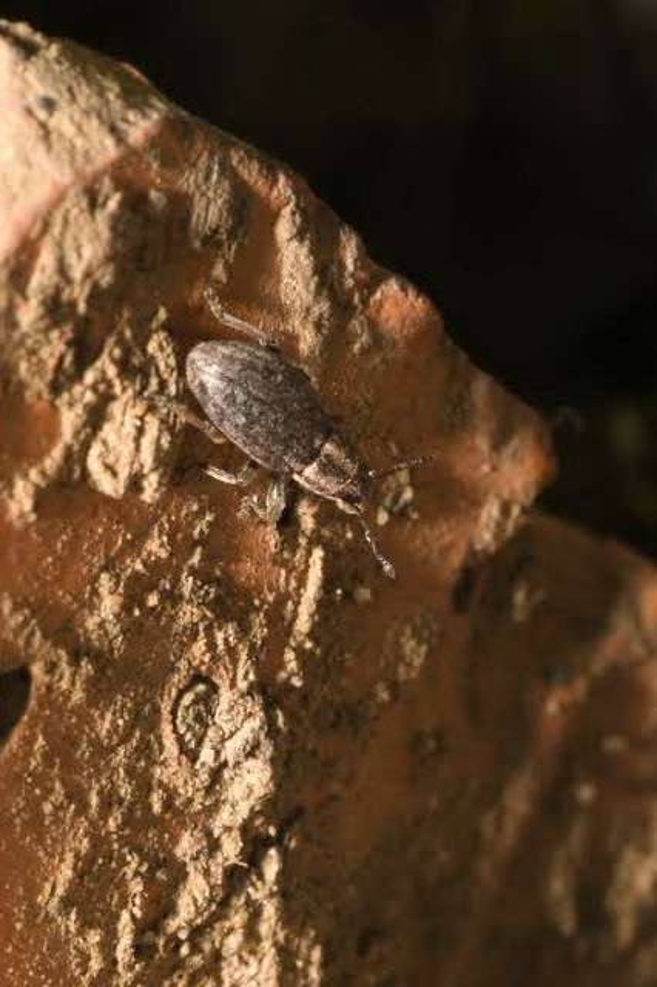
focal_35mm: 158
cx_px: 328
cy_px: 494
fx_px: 4316
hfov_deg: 8.7
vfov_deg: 13.0
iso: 100
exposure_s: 1/60
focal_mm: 105
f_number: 32
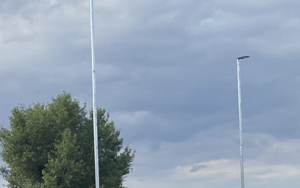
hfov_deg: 19.4
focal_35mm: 97
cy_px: 236
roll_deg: +1.9
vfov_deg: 13.1
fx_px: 793
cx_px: -113
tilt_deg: +1.5
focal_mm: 5.1
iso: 50
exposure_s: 1/2755
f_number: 1.6
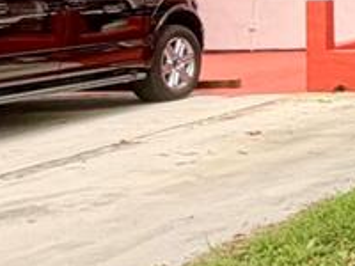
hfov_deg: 11.0
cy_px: -69
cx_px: 1074
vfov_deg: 12.8
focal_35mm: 112
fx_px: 1149
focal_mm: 2.22
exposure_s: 1/296
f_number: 2.2
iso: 50
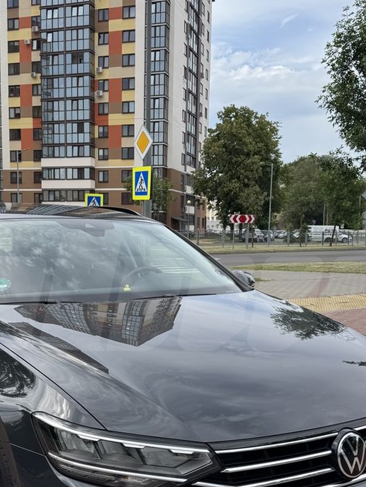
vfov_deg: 43.6
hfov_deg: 33.4
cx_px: 138
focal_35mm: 43
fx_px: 606
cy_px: 292
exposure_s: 1/2331
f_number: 1.78
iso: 80
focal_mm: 6.76
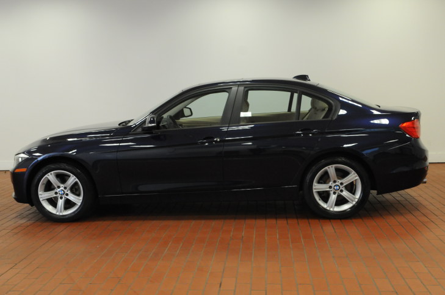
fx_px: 481
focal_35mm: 39
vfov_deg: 34.1
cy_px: 148
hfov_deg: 49.6
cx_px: 222
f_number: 5
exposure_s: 1/50
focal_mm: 26
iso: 1600
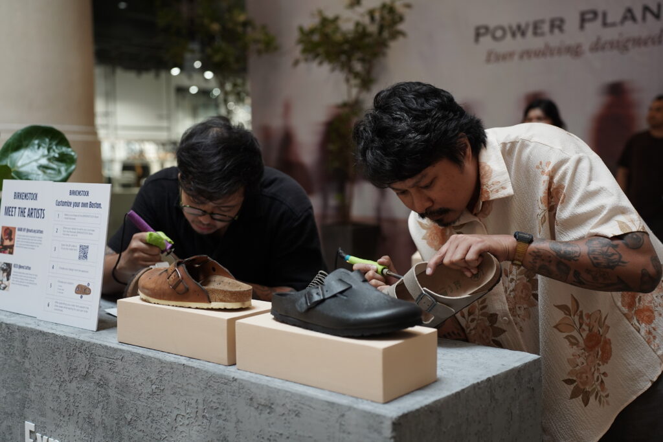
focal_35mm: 43
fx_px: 792
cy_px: 221
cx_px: 332
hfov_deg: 45.4
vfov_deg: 31.2
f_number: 2.8
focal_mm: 43
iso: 1000
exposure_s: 1/320
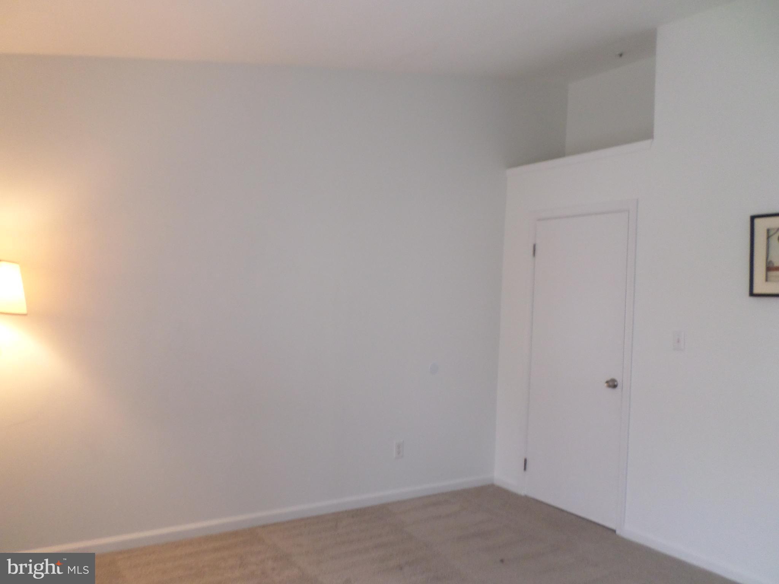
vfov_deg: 54.9
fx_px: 563
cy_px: 292
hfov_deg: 69.4
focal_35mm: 25
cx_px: 390
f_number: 2.5
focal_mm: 4.5
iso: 200
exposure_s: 1/30
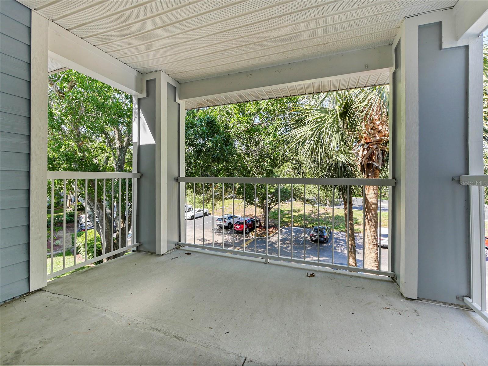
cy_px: 183
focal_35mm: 14
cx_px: 244
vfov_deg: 85.7
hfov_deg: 102.1
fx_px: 197
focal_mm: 7
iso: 200
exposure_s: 1/60
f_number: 4
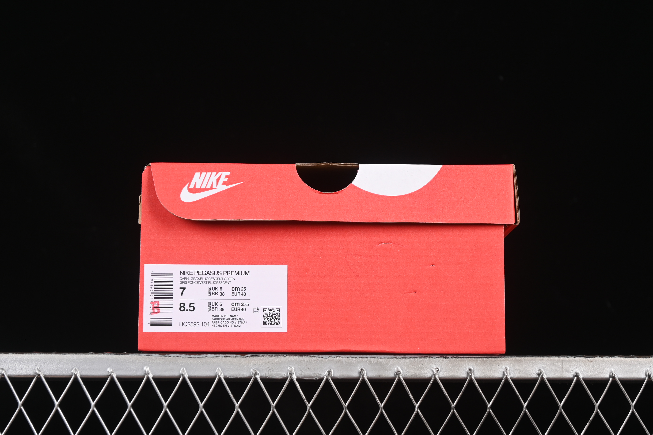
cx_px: 326
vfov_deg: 18.2
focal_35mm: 75
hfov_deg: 27.0
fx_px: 1360
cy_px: 218
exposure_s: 1/60
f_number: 6.3
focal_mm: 50
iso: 160
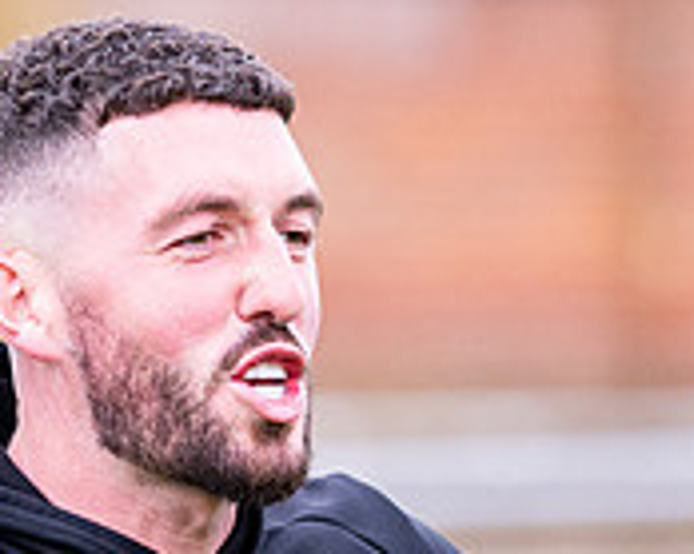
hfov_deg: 2.6
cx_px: 241
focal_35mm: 745
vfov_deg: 2.1
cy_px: 618
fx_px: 15294
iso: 500
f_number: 2
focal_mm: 135
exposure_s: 1/2000
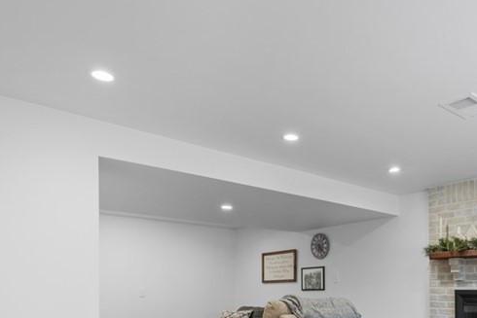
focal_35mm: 31
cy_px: 289
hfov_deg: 57.7
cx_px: 349
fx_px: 411
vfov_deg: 39.2
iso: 400
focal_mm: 14
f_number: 8
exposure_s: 2.5
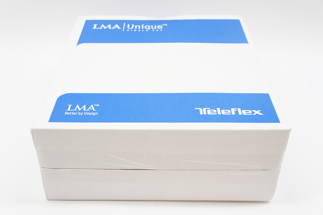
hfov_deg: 46.4
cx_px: 162
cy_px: 108
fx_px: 376
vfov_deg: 31.8
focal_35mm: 42
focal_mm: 28
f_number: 5.6
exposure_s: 1/50
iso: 400
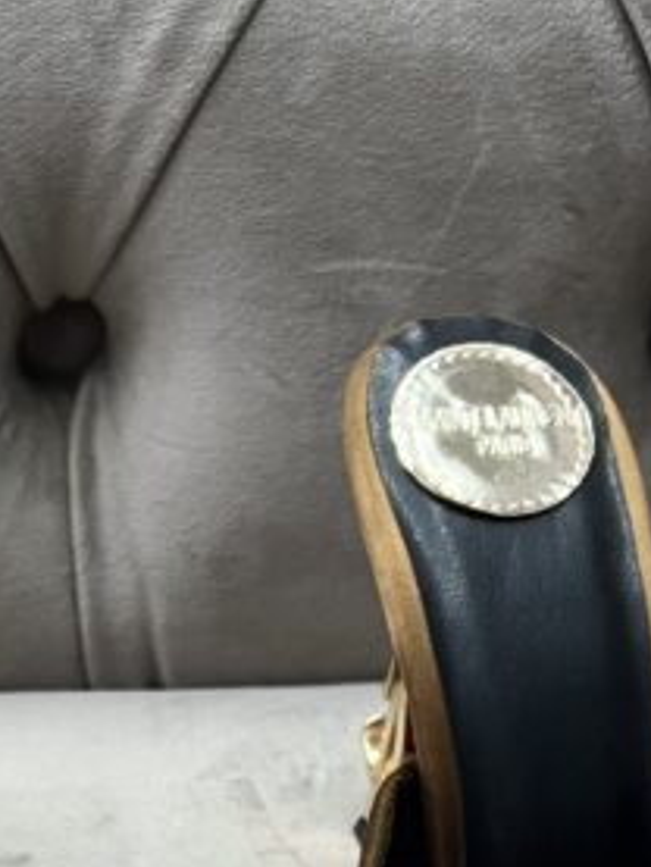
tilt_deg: -43.1
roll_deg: +1.2
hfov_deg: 19.4
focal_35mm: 75
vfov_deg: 24.6
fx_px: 1879
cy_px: 901
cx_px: 103
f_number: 1.5
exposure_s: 1/50
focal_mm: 5.7
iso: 400
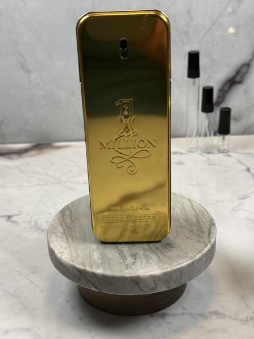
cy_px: 170
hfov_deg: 30.3
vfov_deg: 39.7
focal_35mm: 48
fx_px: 470
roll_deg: +0.9
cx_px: 127
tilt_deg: -23.6
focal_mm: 6.76
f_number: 1.78
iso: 50
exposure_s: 1/120
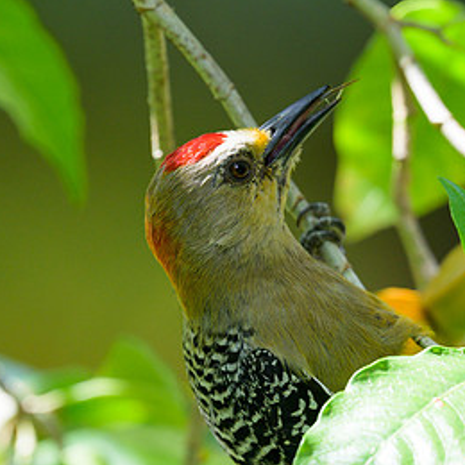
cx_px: 676
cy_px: 349
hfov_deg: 1.3
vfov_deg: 1.3
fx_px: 21171
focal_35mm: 1393
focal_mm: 400
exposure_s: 1/500
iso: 250
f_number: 4
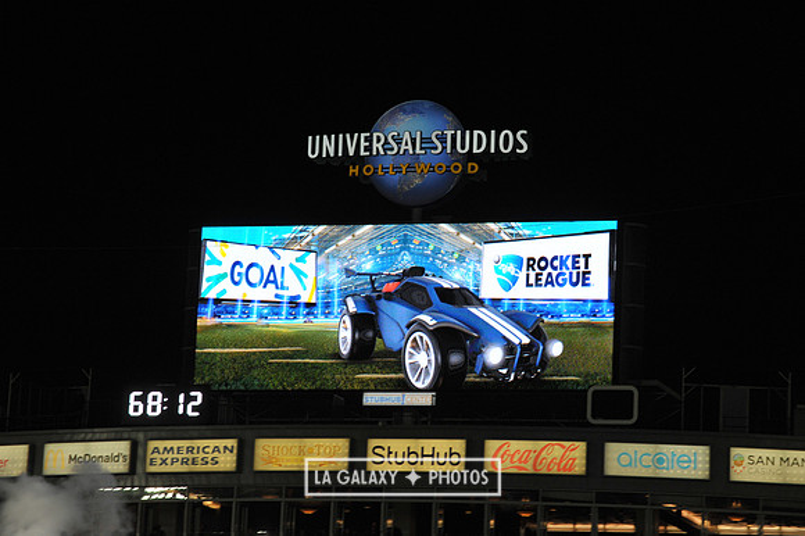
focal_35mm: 155
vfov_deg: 8.8
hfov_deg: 13.3
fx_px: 3464
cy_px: 268
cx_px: 402
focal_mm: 155
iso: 1600
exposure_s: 1/320
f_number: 9
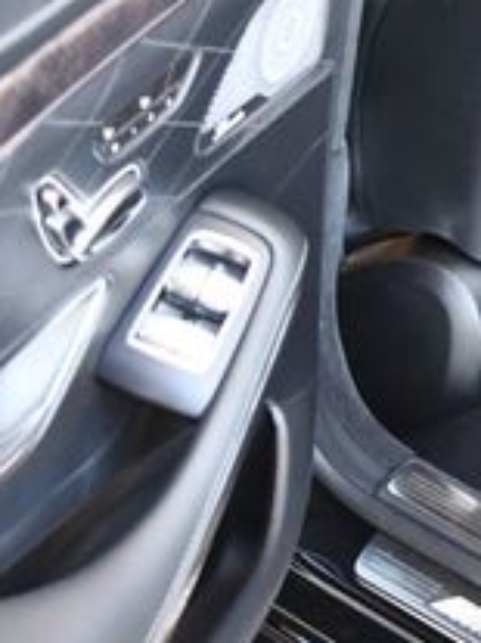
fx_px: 1984
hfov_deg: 12.4
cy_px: -9
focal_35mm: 107
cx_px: 909
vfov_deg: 17.9
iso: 1600
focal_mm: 18
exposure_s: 1/125
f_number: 3.5
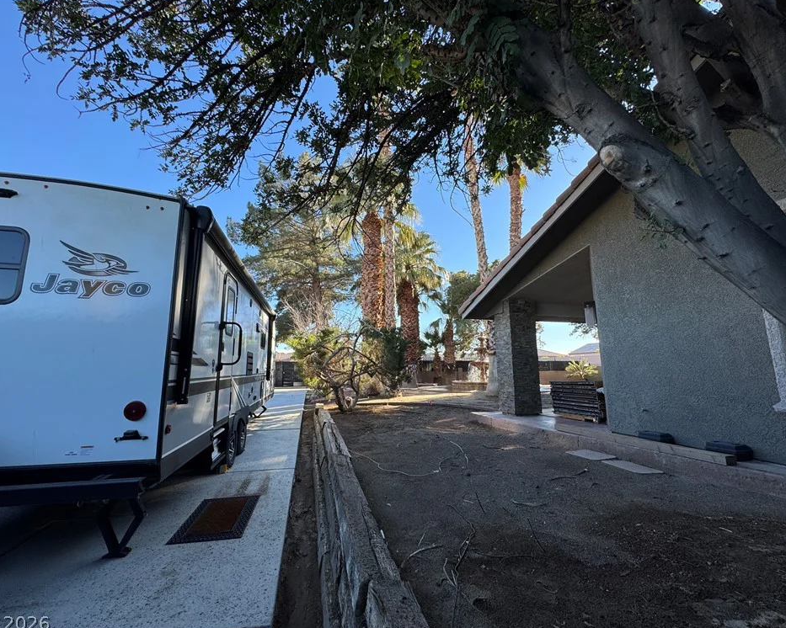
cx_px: 389
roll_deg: +0.1
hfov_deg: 96.8
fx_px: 349
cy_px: 314
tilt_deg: +8.8
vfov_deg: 84.0
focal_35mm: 15
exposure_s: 1/356
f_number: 2.2
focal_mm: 2.22
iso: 40
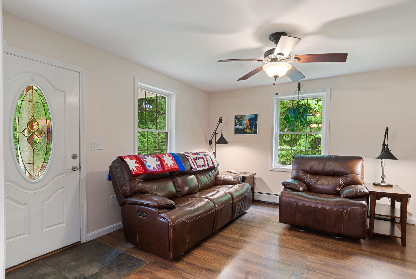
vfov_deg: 67.5
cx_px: 208
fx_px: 208
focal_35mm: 18
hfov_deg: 89.9
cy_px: 140
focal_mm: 12
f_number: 10
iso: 200
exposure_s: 4.5
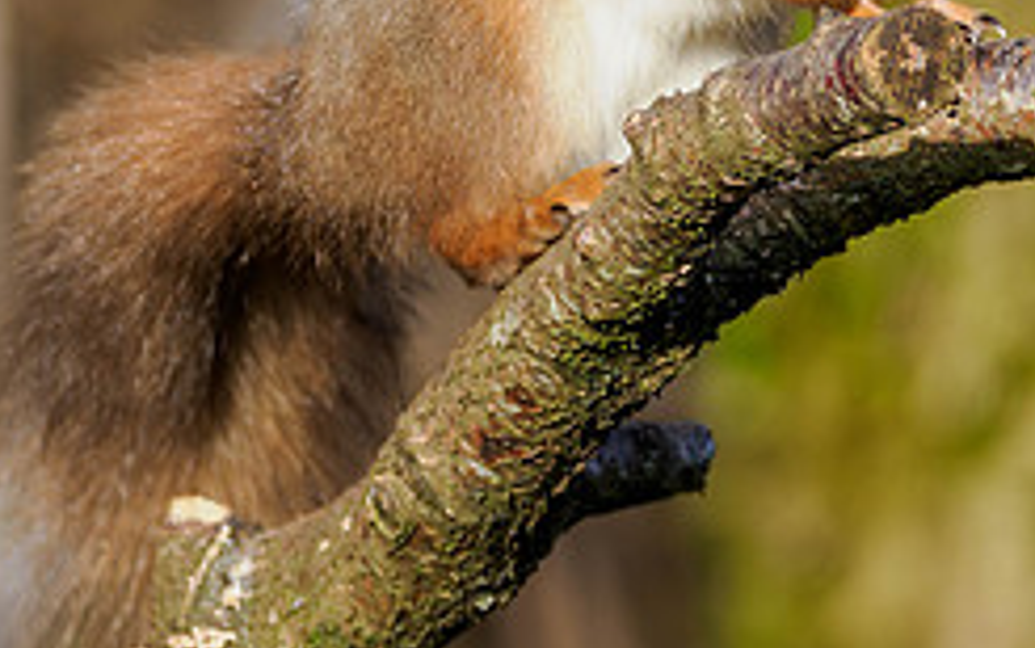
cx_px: 954
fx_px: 55001
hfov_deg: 1.1
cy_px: 49
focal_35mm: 1949
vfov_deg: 0.7
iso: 640
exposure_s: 1/800
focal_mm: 300
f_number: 4
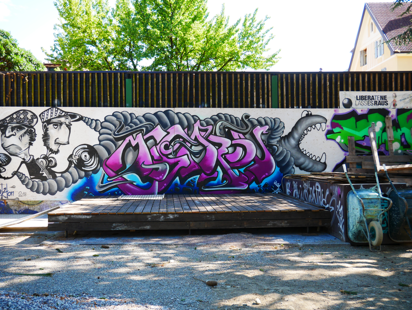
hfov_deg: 51.3
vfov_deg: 39.7
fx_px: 429
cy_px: 155
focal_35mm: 36
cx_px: 206
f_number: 4.5
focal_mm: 18
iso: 200
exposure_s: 1/125
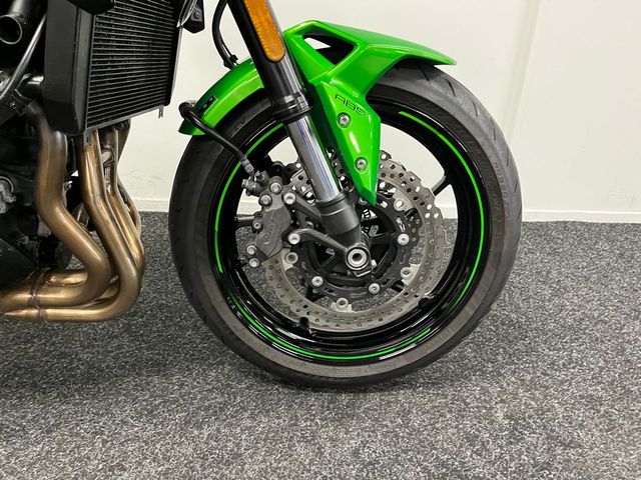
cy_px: 240
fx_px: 481
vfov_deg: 53.1
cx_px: 320
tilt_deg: -24.4
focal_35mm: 26
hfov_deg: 67.3
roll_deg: -2.5
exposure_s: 1/50
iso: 400
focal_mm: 5.1
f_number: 1.6
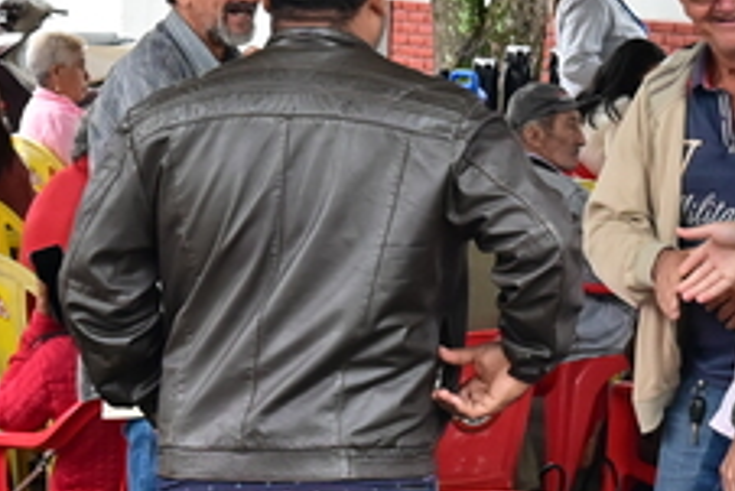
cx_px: 530
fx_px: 4065
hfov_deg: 10.3
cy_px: 180
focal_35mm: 199
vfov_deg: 6.9
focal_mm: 50
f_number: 10
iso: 3200
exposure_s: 1/125
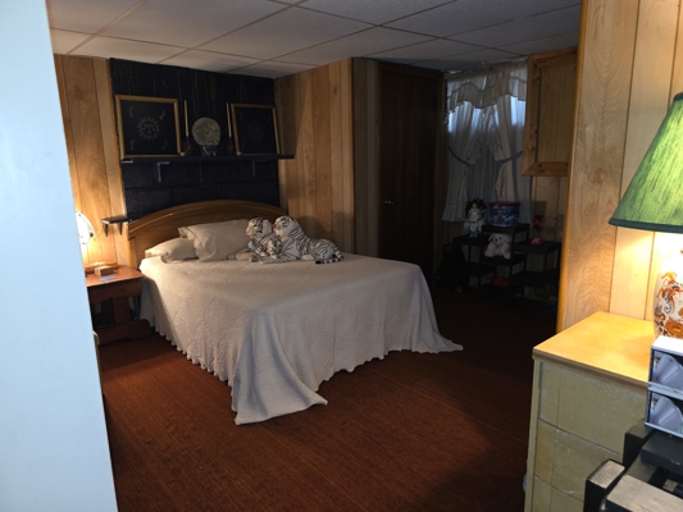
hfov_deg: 73.9
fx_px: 454
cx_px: 342
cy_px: 256
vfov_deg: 58.9
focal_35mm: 23
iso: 160
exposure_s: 1/24
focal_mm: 6.3
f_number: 1.7
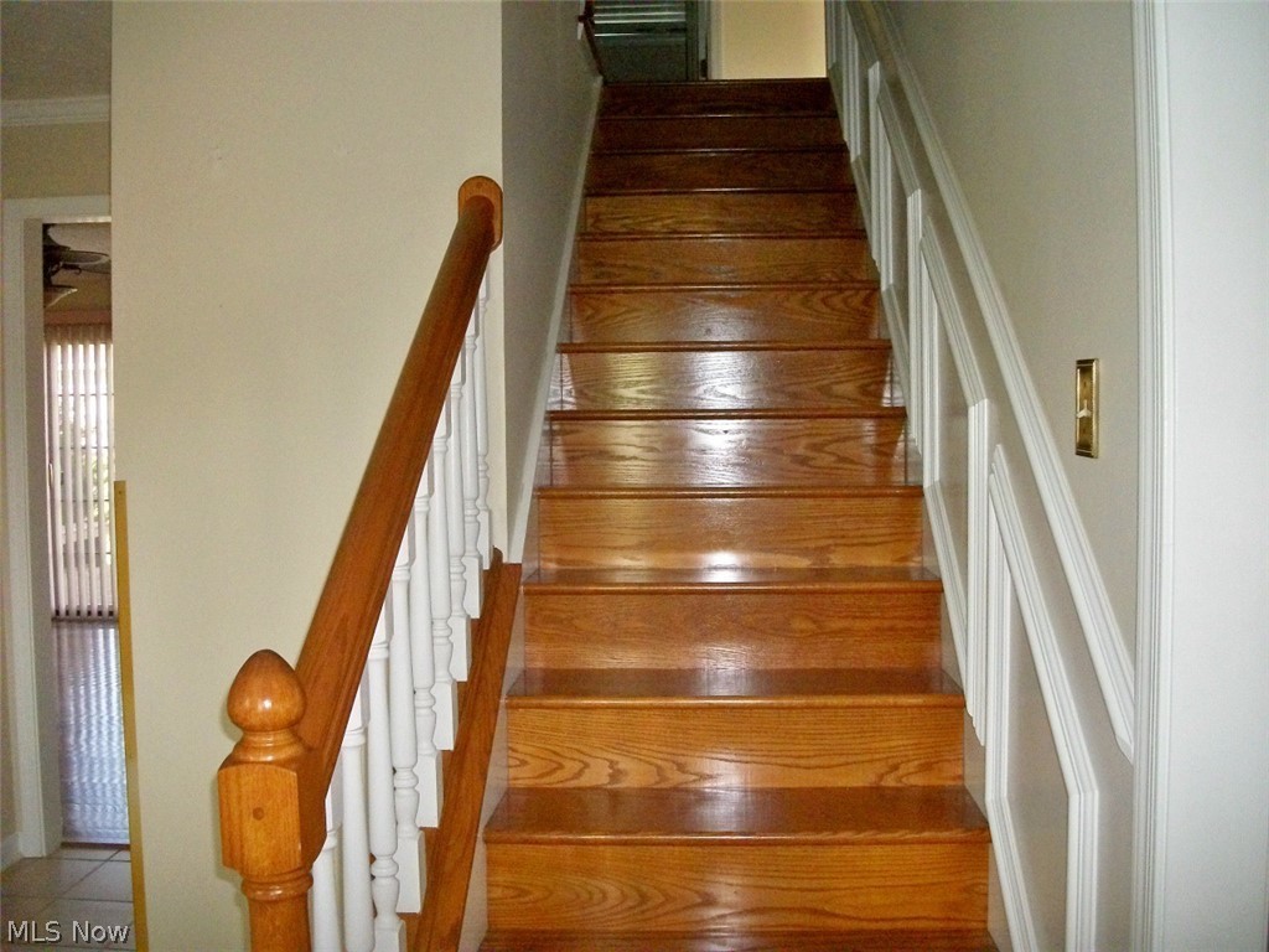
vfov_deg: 44.2
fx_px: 1173
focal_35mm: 32
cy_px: 476
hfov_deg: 56.8
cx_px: 634
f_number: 2.9
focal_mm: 5.7
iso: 400
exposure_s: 1/125
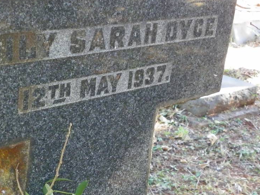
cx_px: 74
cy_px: 75
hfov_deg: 27.5
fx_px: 526
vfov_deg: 21.0
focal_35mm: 70
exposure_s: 1/30
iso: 250
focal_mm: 7.6
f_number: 3.2
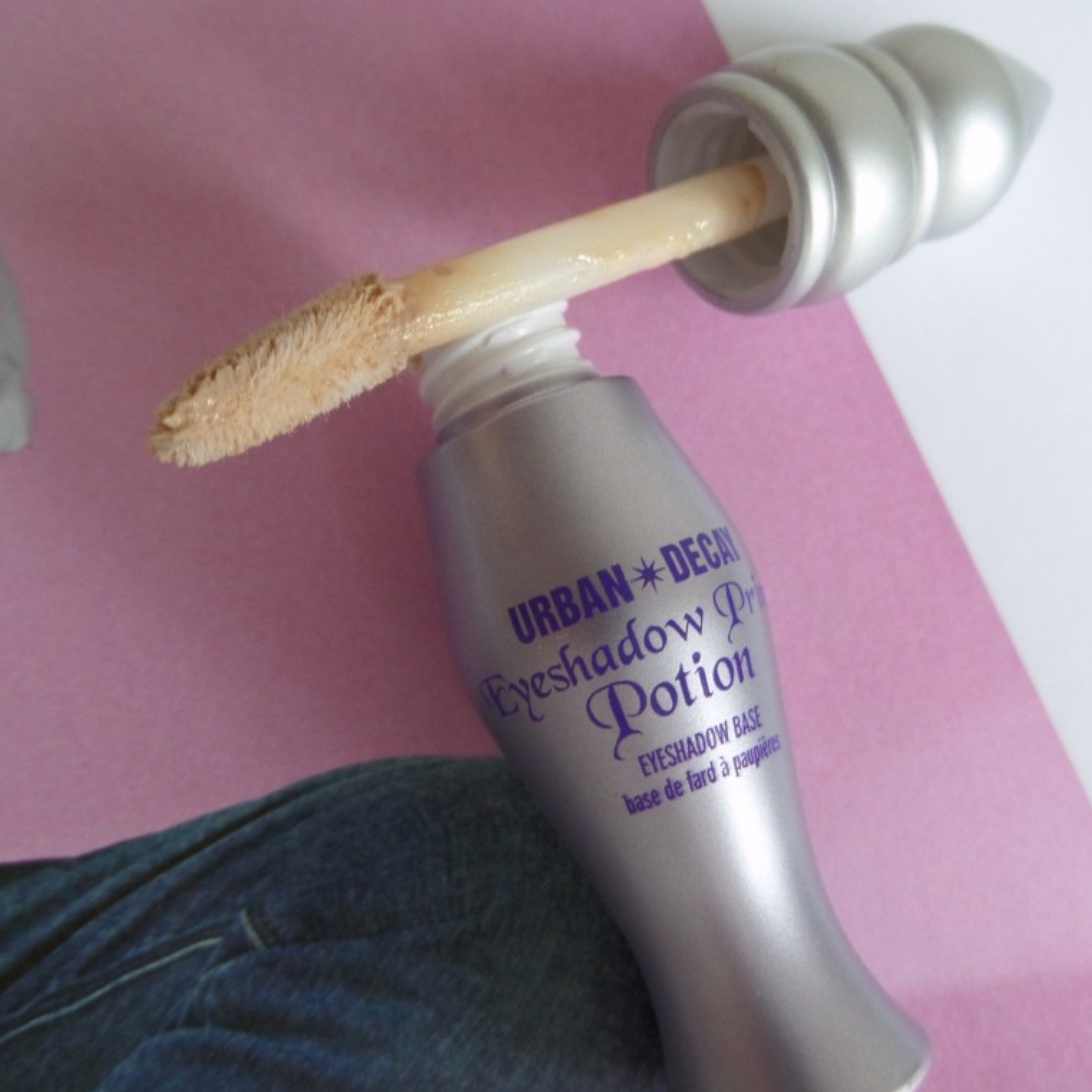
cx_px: 532
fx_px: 1356
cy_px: 547
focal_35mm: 38
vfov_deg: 43.9
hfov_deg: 43.9
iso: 240
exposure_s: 1/45
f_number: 3.4
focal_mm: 5.3
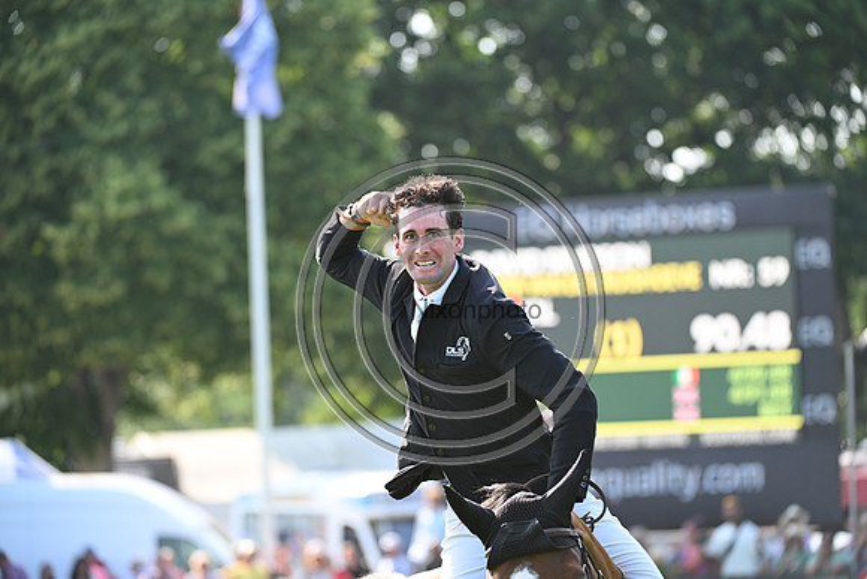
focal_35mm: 200
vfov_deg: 6.9
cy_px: 290
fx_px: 4818
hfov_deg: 10.3
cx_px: 434
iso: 1000
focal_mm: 200
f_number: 4.5
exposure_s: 1/1250
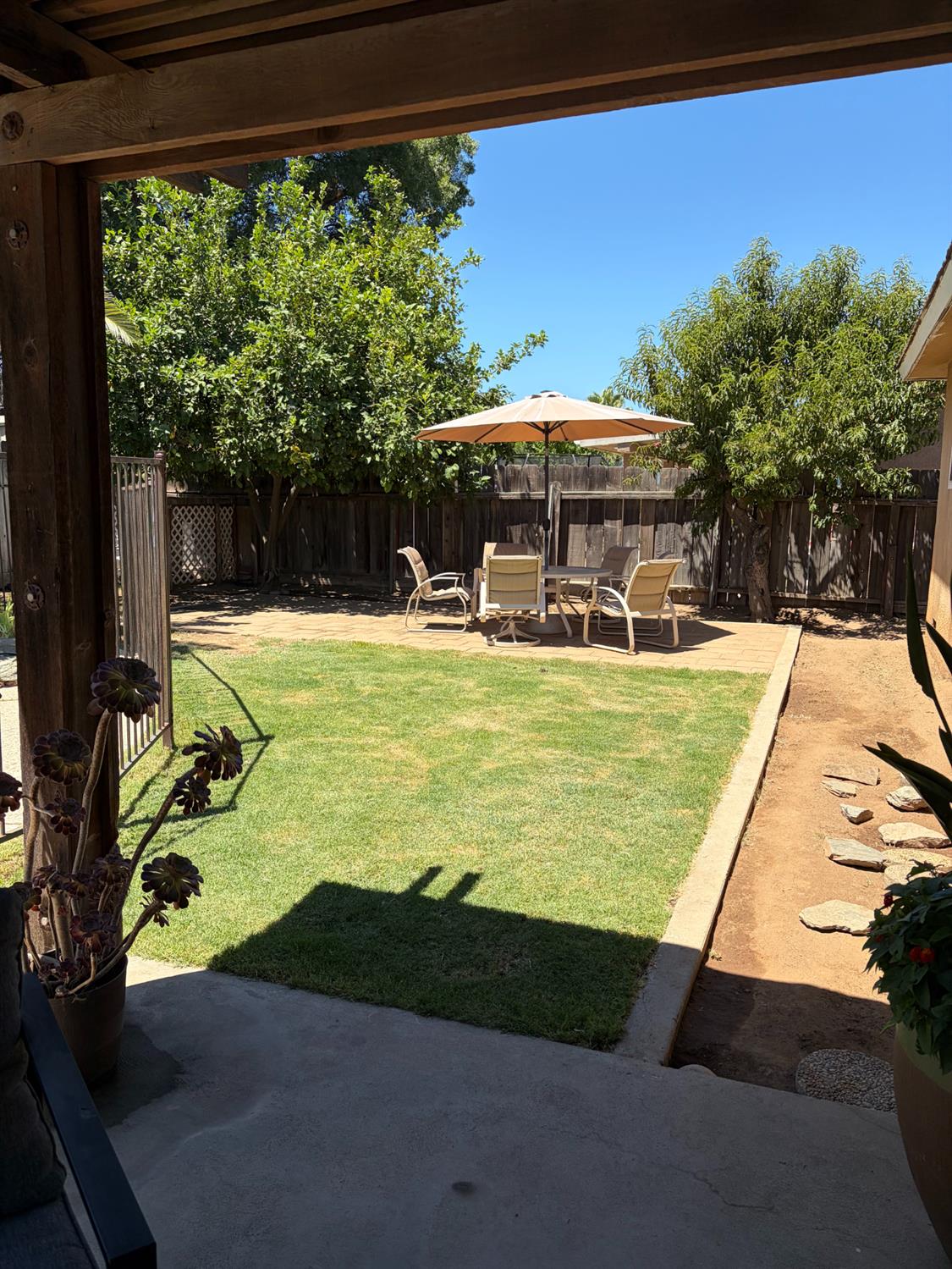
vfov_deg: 67.3
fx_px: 953
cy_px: 634
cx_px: 476
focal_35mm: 26
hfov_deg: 53.1
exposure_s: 1/1953
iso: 50
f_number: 1.6
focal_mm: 5.96
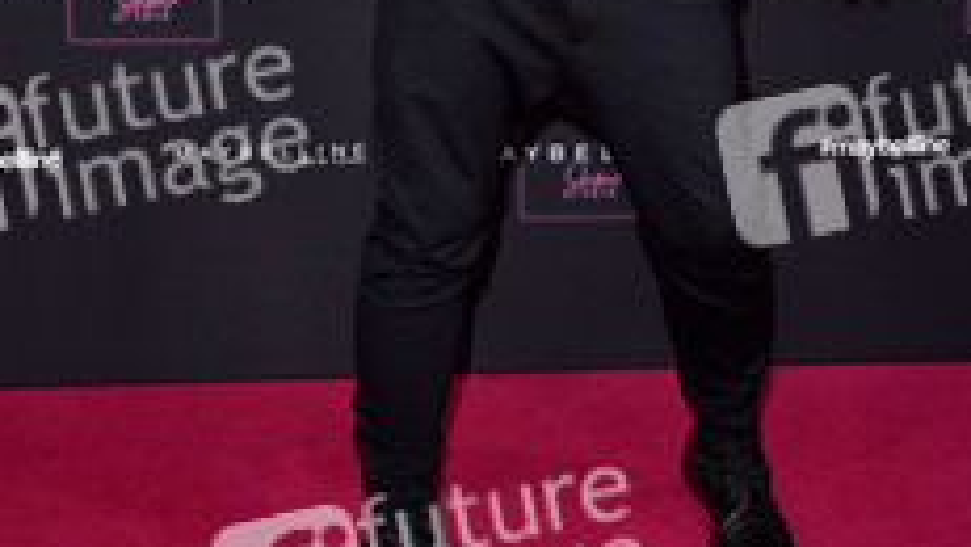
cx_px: 551
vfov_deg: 15.5
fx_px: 1957
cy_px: -63
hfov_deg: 27.8
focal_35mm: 76
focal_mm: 42
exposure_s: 1/160
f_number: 5.6
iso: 640
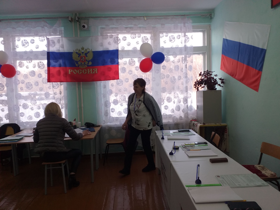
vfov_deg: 51.4
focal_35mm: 27
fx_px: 218
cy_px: 105
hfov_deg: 65.3
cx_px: 140
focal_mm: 3.6
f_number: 1.9
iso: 40
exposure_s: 1/100
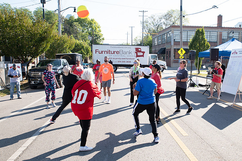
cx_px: 137
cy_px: 83
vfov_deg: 38.8
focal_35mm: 34
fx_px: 229
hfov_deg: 55.6
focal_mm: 29
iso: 250
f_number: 8
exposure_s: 1/200
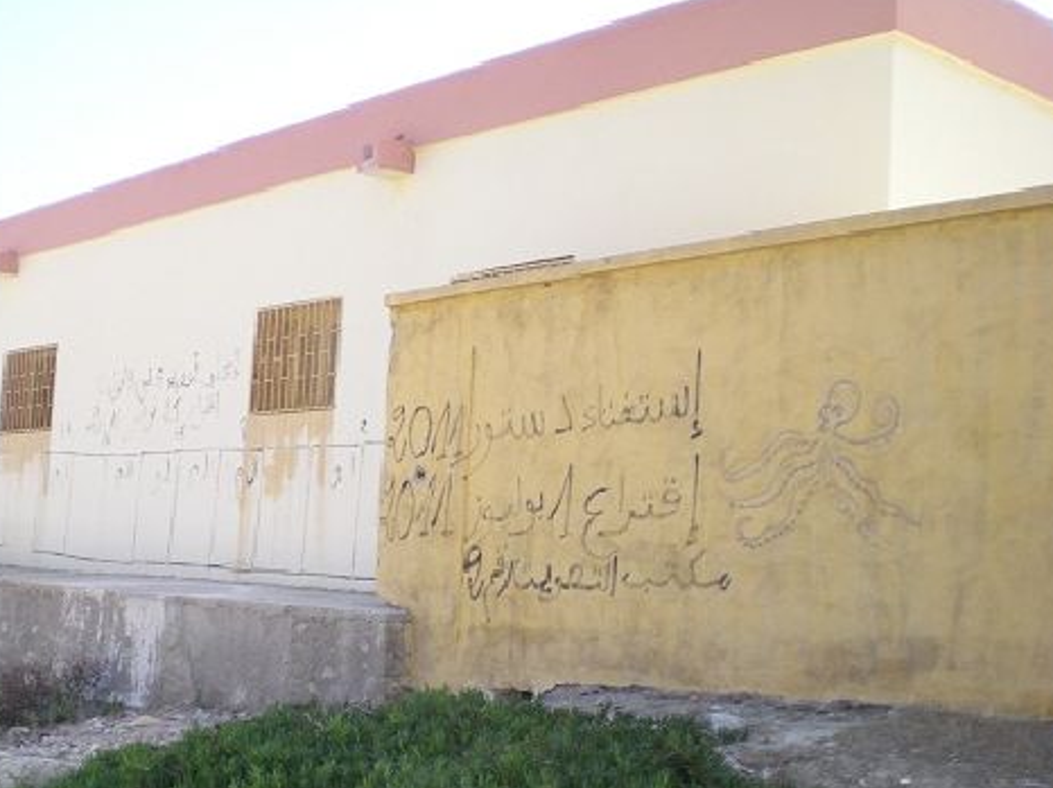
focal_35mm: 53
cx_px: 339
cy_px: 507
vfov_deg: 27.4
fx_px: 1611
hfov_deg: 35.8
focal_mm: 6.3
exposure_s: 1/270
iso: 50
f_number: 3.1
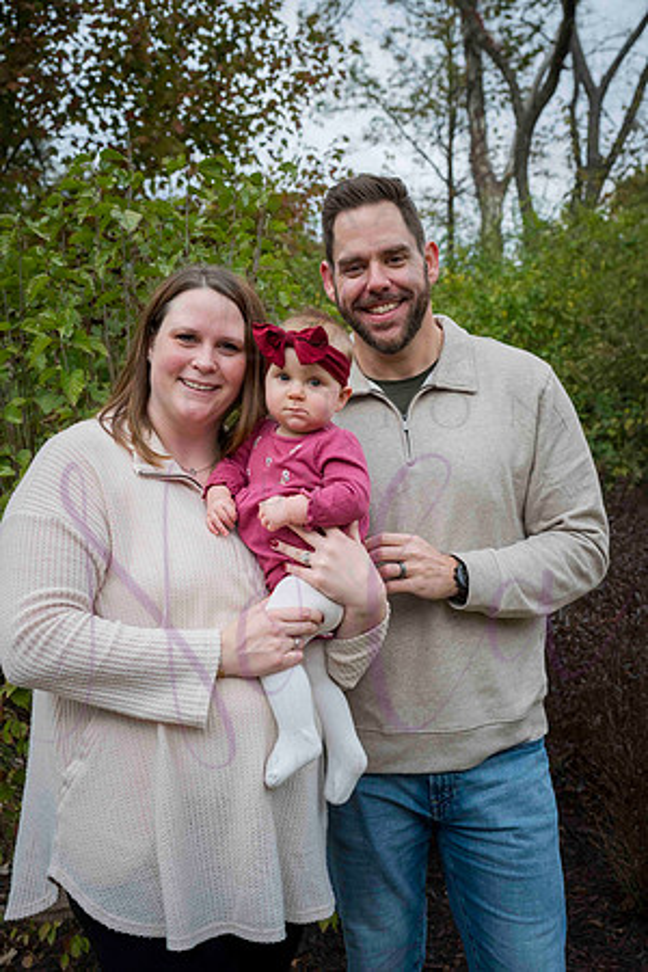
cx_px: 324
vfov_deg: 43.6
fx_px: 1215
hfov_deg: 29.9
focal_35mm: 45
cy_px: 486
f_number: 6.3
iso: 400
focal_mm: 45
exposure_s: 1/500
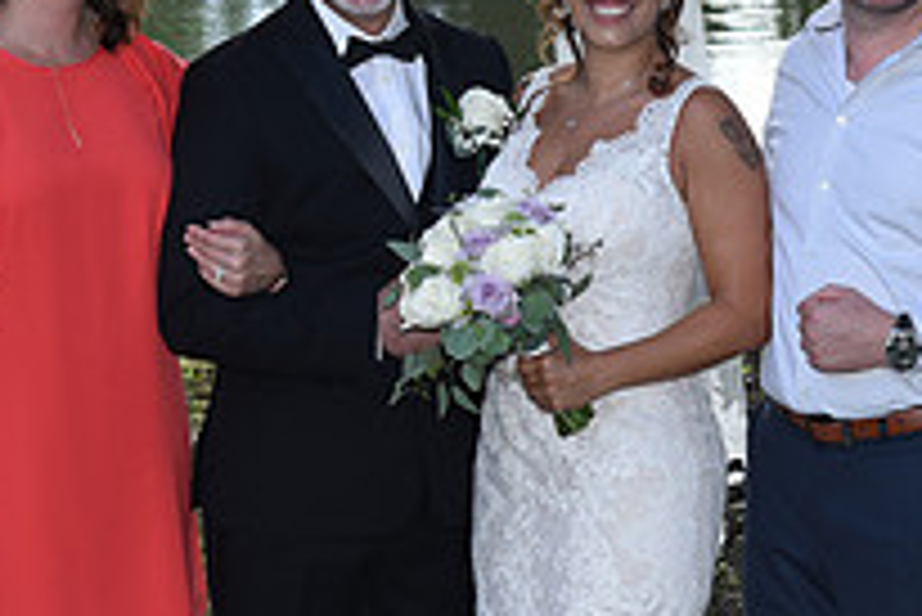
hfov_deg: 12.5
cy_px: 519
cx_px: 666
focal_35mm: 164
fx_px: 4203
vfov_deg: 8.4
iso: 400
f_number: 6.3
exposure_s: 1/200
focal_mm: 58
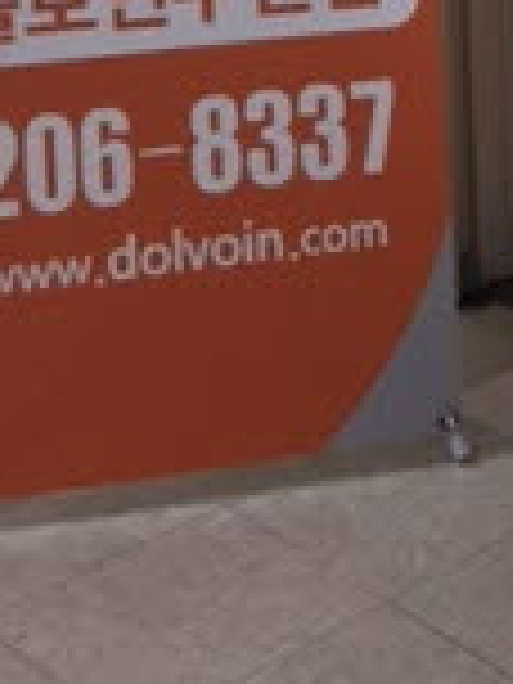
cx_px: 932
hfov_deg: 11.3
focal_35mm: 122
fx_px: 2411
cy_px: -360
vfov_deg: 14.9
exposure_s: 1/30
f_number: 2.2
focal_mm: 4.15
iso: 64
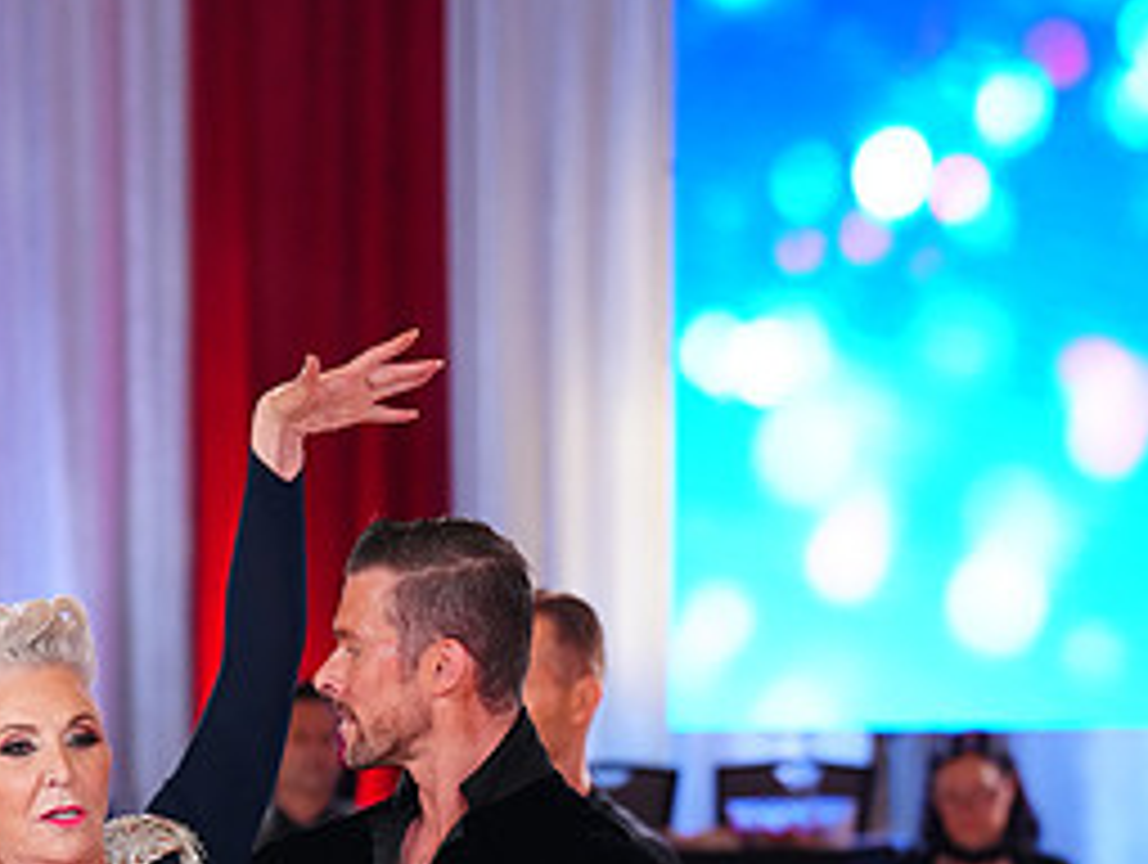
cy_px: 1210
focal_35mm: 225
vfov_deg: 6.5
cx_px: 367
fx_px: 7472
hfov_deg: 8.8
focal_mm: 103
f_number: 3.2
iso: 3200
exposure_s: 1/640
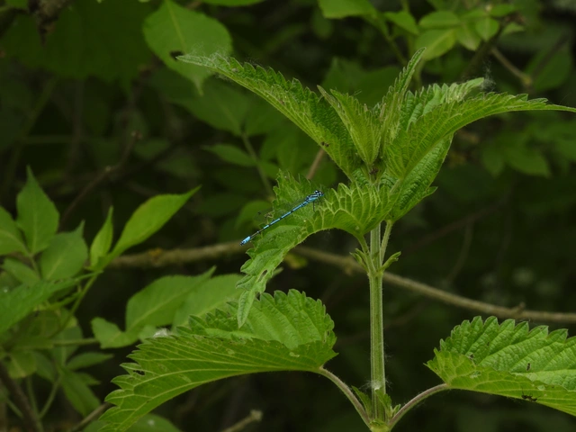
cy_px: 216
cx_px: 288
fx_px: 4326
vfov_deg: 5.7
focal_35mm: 260
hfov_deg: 7.6
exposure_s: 1/125
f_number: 5.6
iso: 100
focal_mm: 46.4
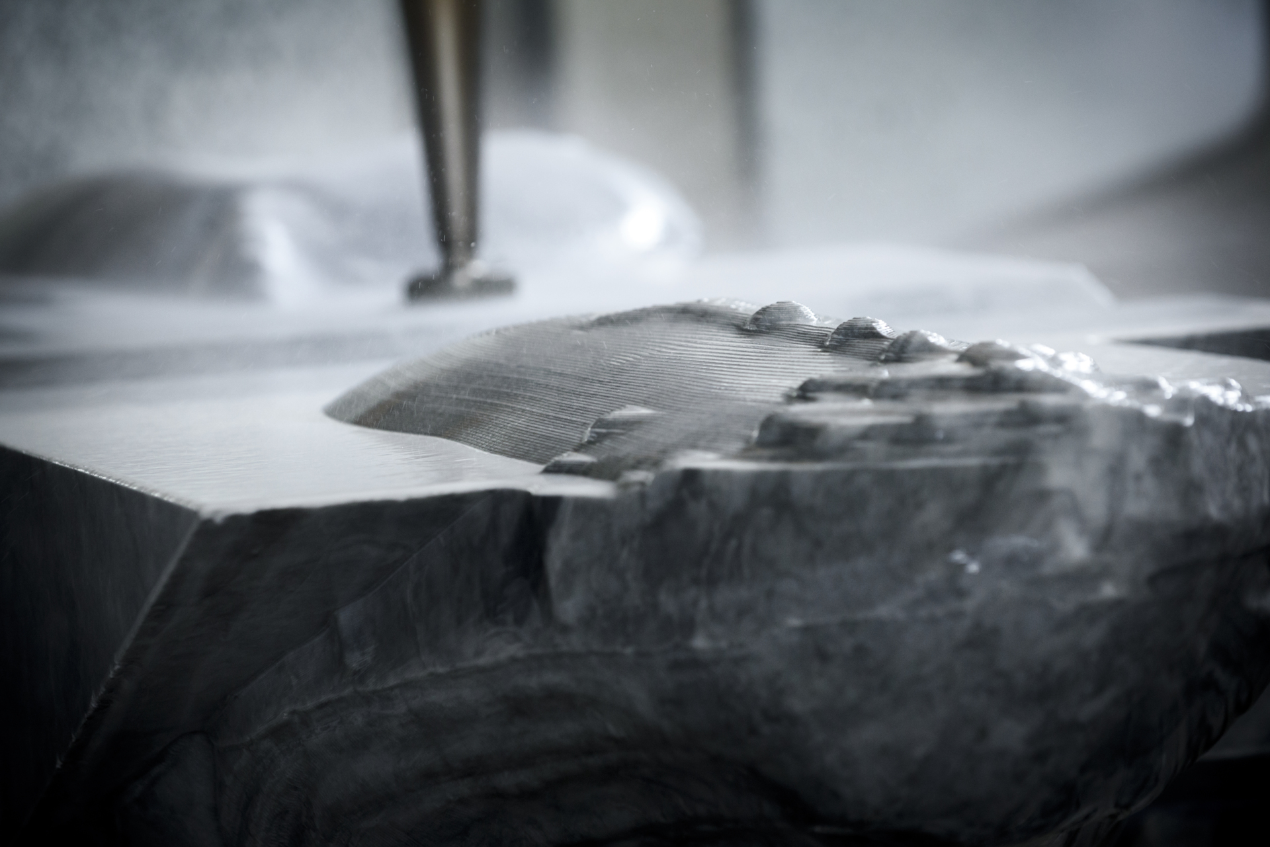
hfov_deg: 13.2
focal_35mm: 155
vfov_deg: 8.9
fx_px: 5469
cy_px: 424
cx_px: 635
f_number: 4.5
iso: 1600
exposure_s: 1/200
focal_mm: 155
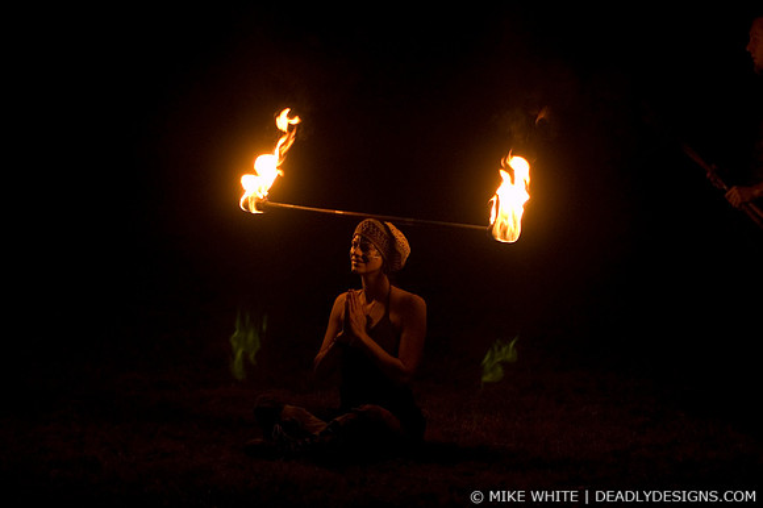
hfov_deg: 19.5
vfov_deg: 13.0
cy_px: 254
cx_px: 382
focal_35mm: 105
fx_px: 2224
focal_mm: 70
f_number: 2.8
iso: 800
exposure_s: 1/60
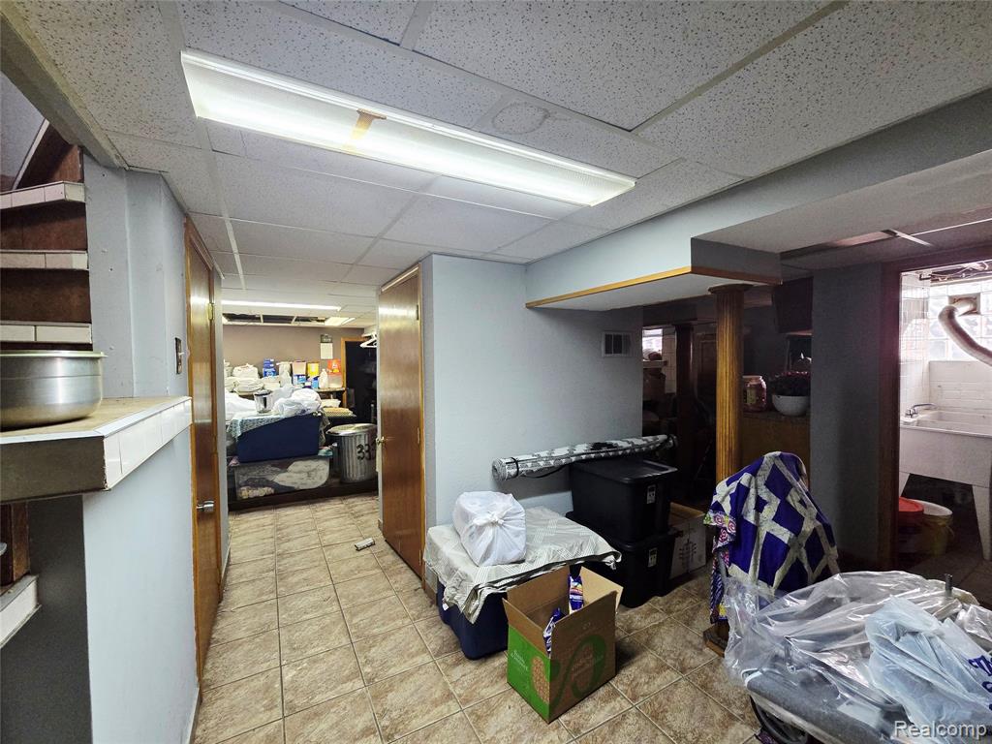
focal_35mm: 13
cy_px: 372
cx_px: 496
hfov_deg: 106.2
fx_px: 373
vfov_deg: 89.9
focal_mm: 2.2
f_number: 2.2
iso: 500
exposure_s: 1/60.2
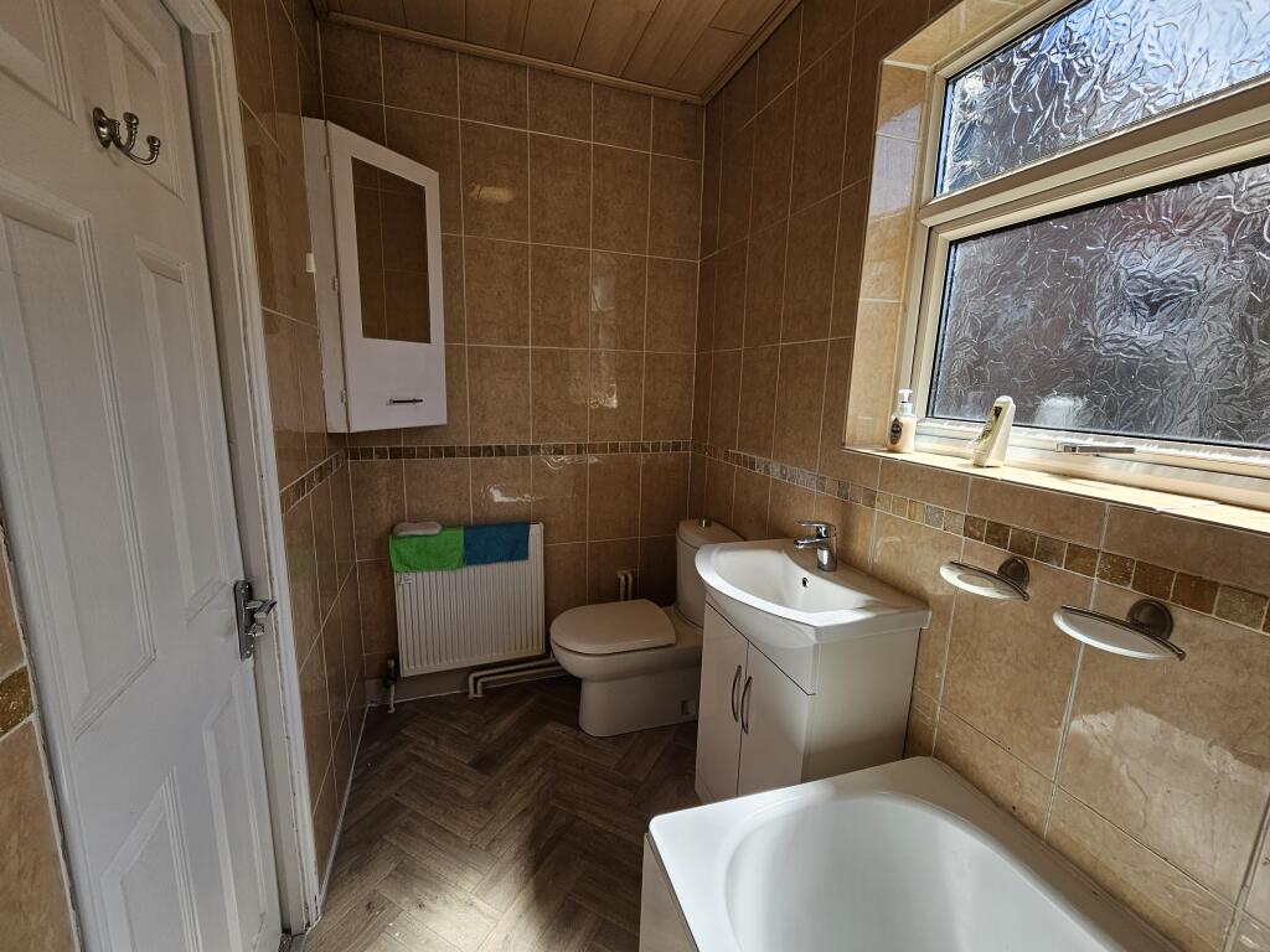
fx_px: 477
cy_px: 476
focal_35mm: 13
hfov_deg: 106.2
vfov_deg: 89.9
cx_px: 635
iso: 50
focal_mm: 2.2
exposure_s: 1/289
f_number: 2.2
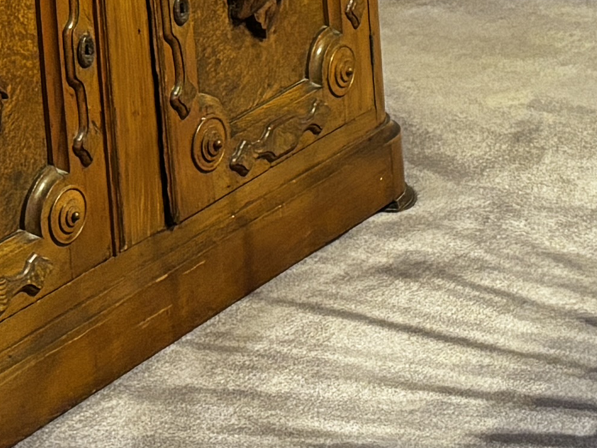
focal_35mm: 149
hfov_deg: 12.5
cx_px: 955
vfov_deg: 9.6
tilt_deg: -9.8
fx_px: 2570
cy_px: -279
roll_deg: +0.5
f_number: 1.6
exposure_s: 1/40
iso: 500
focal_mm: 5.96
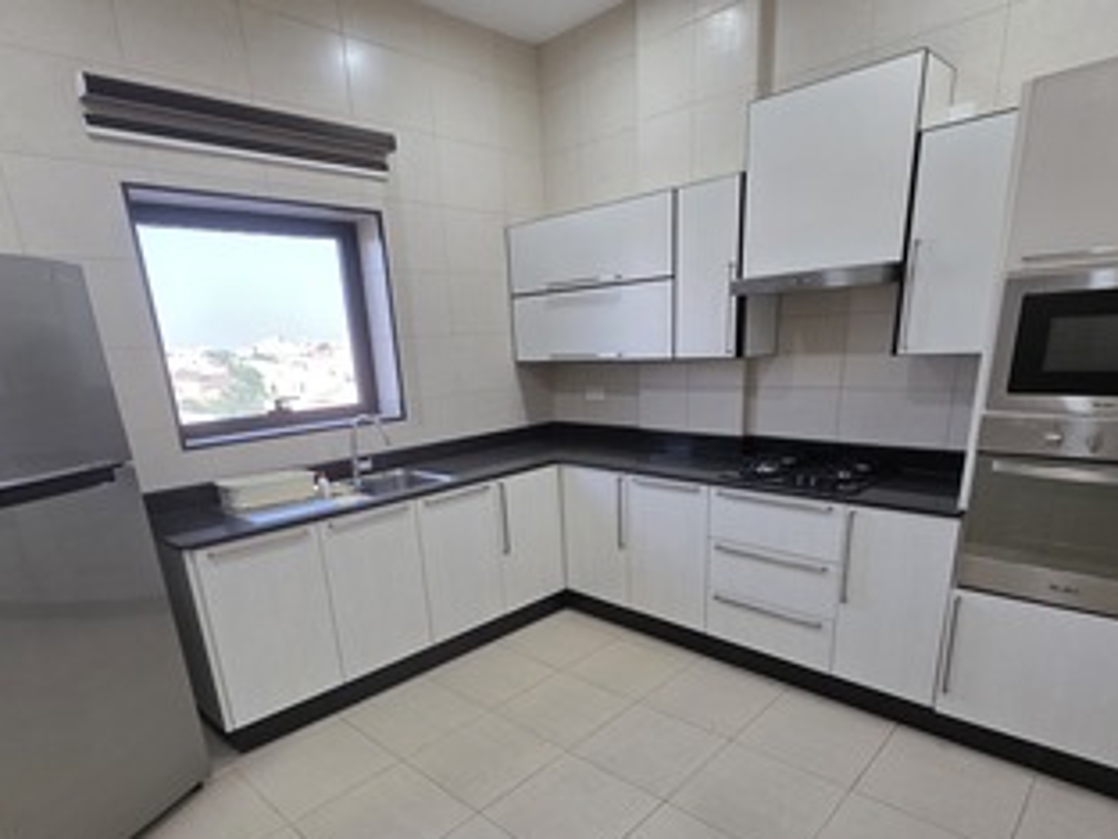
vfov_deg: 67.0
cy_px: 555
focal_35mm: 19
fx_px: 614
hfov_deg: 84.6
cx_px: 552
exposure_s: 1/100
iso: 100
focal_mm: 2.2
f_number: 1.9
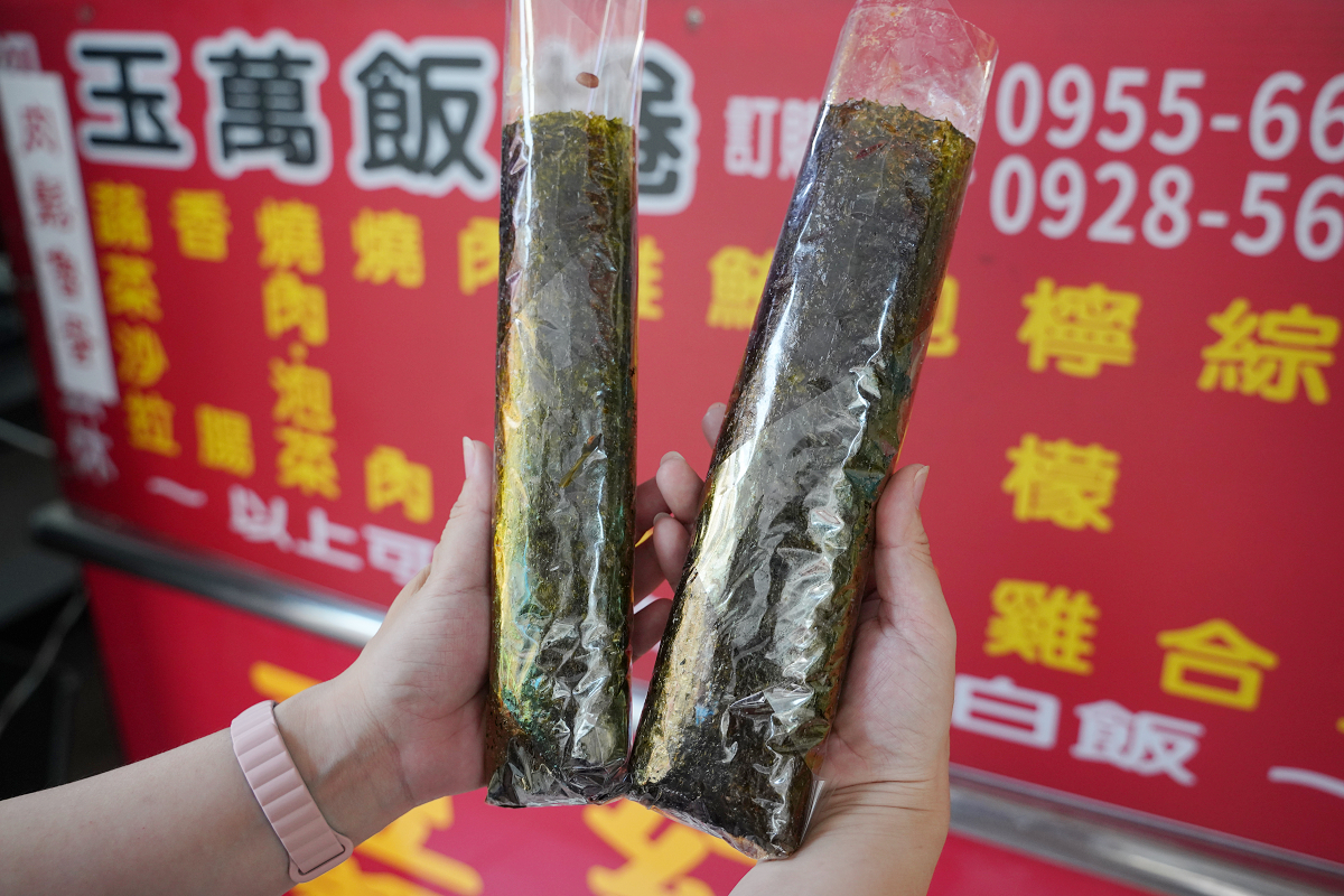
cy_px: 448
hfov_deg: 57.2
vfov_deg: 40.0
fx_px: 1232
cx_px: 672
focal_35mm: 33
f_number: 4
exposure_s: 1/160
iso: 1600
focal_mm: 33
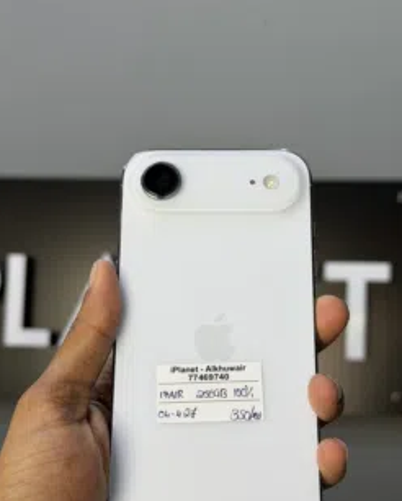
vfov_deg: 30.9
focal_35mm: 61
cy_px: 274
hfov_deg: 25.0
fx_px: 906
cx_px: 204
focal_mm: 6.76
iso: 50
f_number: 1.78
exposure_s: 1/100
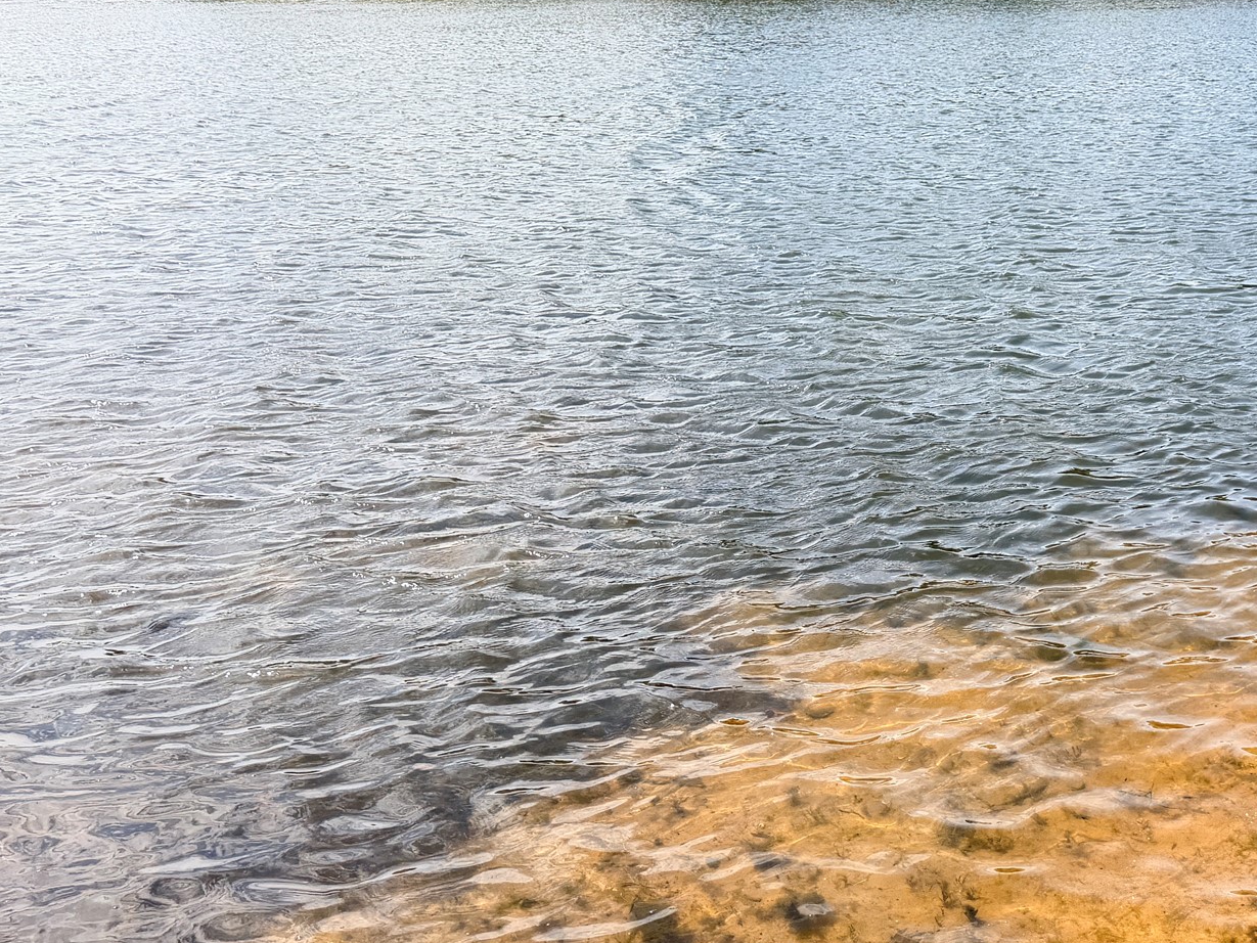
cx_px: 981
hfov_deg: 44.8
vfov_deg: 35.5
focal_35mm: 40
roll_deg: +1.5
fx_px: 1453
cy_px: 659
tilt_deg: -25.3
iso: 80
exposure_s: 1/1585
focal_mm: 6.76
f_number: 1.78
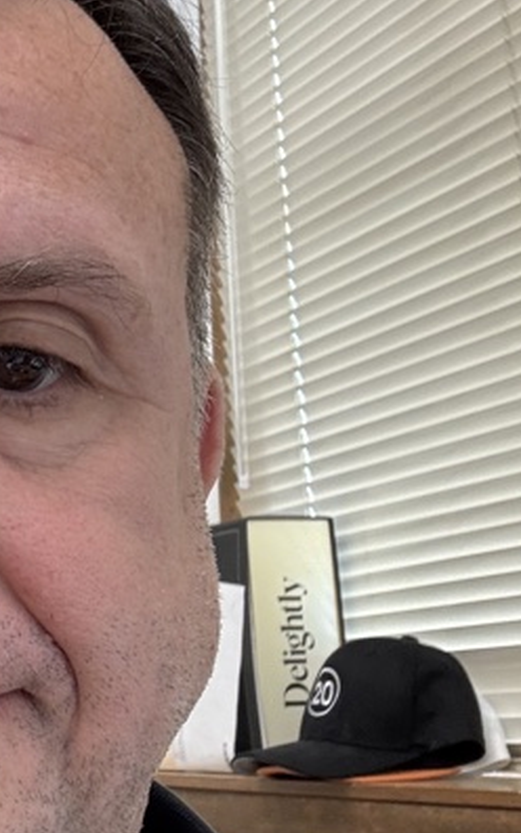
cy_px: 460
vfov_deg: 28.6
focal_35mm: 72
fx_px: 1636
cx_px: -96
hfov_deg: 17.3
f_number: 1.9
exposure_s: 1/60
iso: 64
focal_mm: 2.69
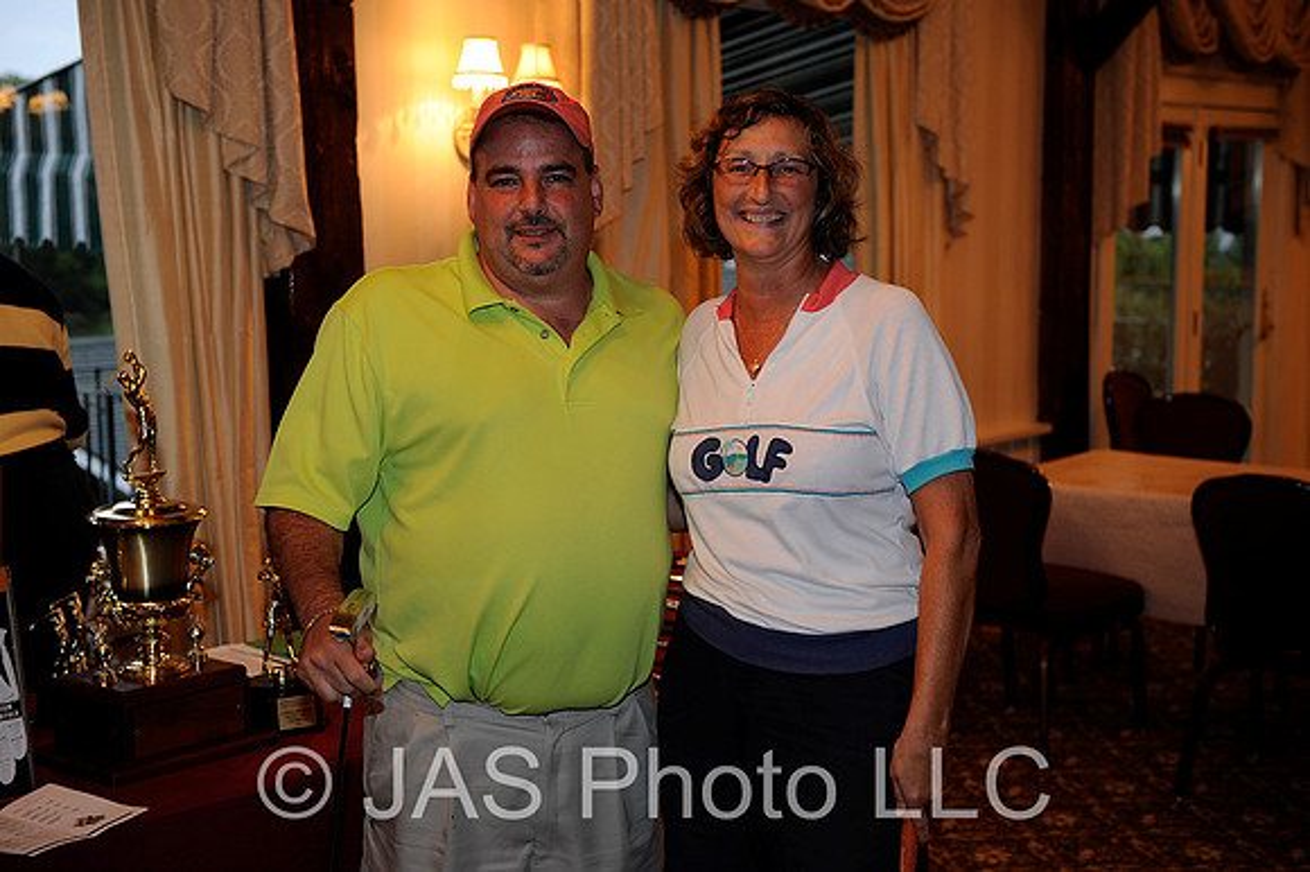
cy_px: 436
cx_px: 655
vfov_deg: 26.0
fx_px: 1891
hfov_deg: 38.2
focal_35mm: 52
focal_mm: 52
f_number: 4
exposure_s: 1/50
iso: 400
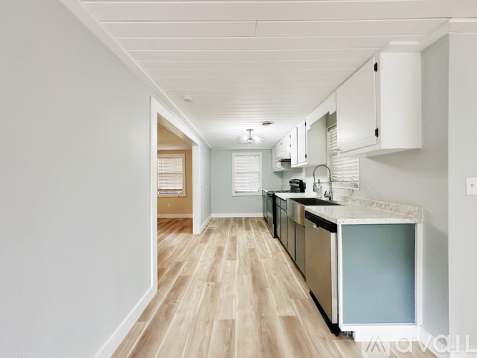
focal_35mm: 14
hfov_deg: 102.1
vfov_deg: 85.7
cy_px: 179
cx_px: 238
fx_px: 193
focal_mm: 2.22
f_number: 2.2
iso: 200
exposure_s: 1/120
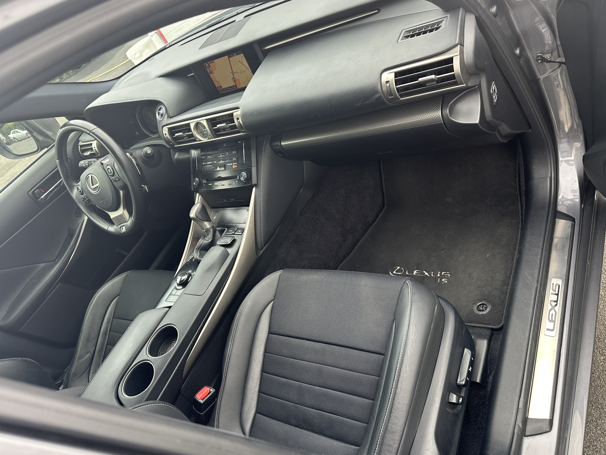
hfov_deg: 69.4
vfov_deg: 54.9
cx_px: 301
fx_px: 438
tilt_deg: -37.4
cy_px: 231
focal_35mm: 25
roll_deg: +36.0
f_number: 1.78
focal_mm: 6.86
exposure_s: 1/121
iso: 80
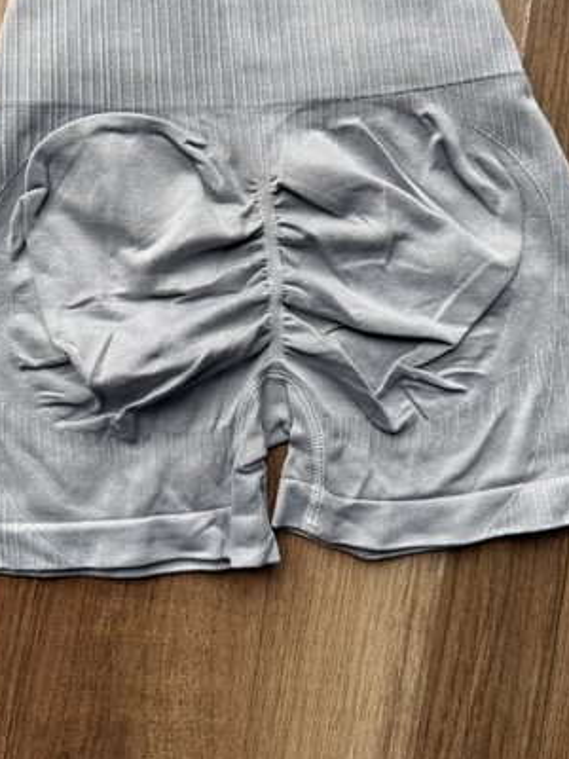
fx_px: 701
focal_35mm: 32
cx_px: 262
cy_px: 270
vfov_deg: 55.9
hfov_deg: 44.1
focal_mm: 6.76
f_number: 1.78
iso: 64
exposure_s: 1/215
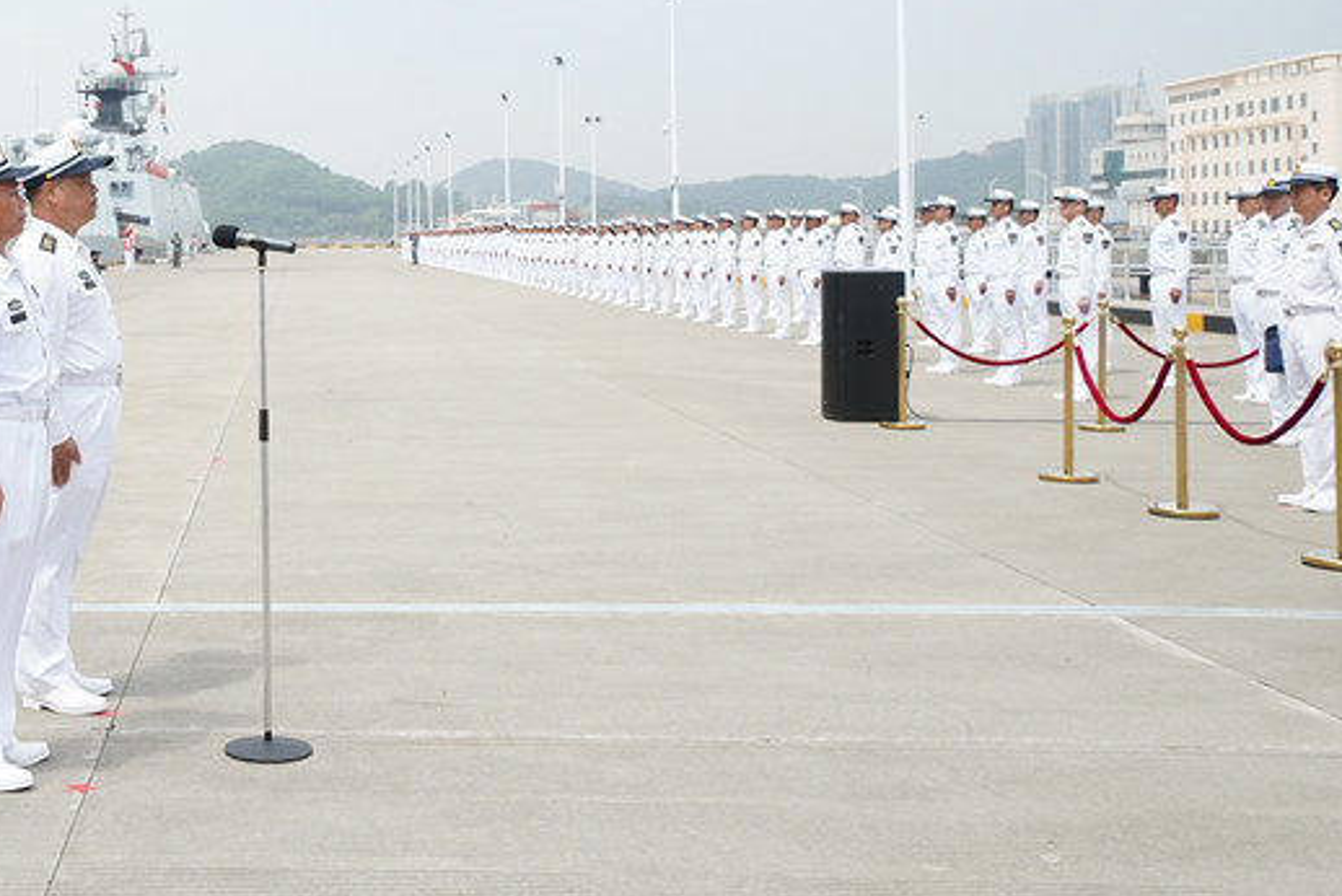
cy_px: 215
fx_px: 1865
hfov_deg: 37.4
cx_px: 176
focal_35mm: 50
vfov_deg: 26.6
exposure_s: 1/1250
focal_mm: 24
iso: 640
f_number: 8
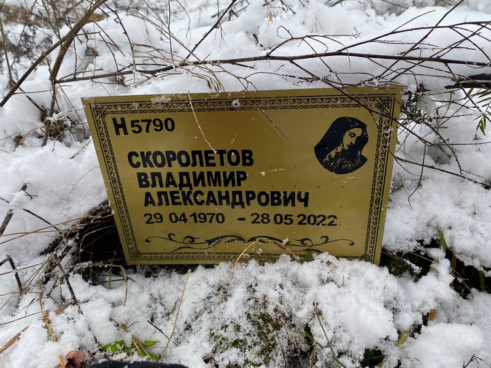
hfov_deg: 67.3
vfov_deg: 53.1
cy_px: 184
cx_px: 246
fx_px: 369
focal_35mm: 26
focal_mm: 4.25
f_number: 1.8
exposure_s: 1/259
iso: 32
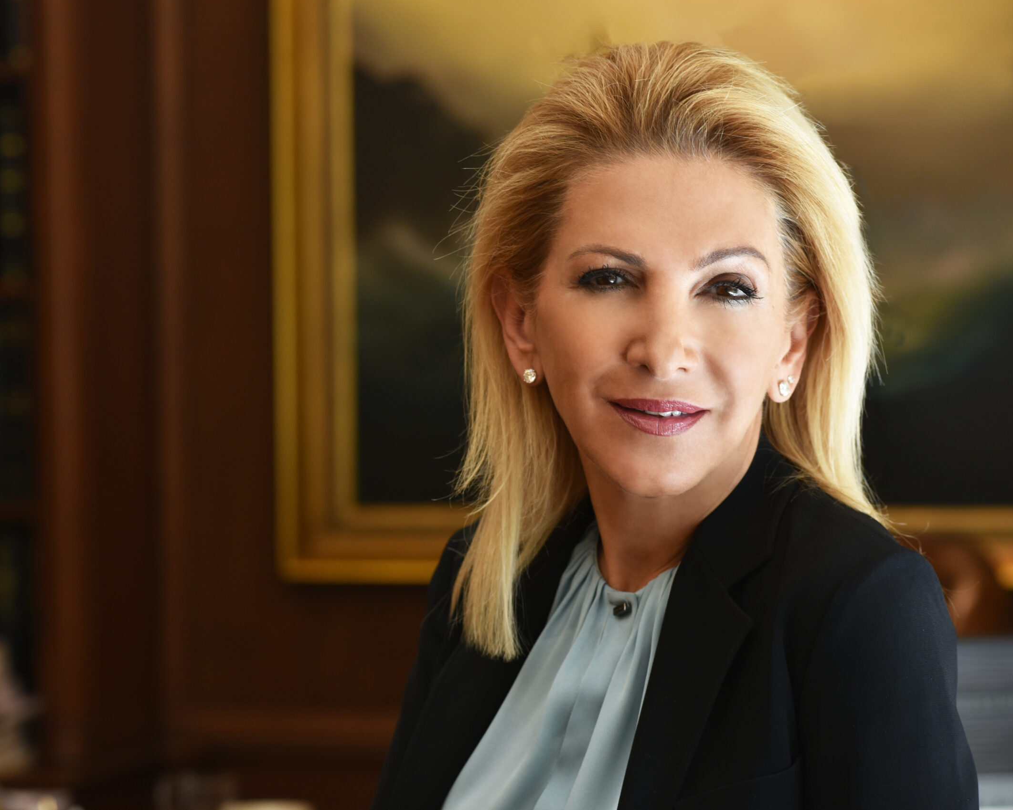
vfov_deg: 11.4
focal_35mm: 136
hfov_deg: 14.2
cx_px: 443
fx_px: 4078
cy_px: 404
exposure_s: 1/125
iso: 500
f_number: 5.6
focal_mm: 120
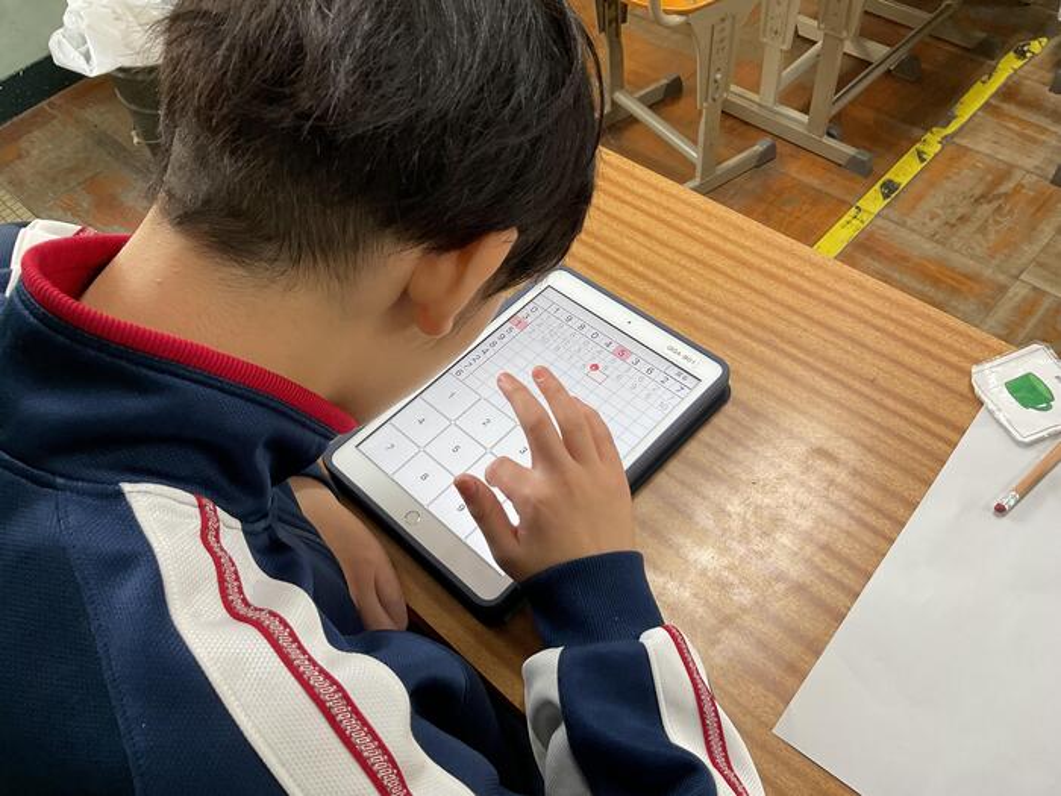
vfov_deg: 48.2
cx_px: 530
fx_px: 889
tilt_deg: -53.3
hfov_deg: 61.7
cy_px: 398
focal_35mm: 29
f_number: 1.8
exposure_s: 1/60
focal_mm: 3
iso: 50
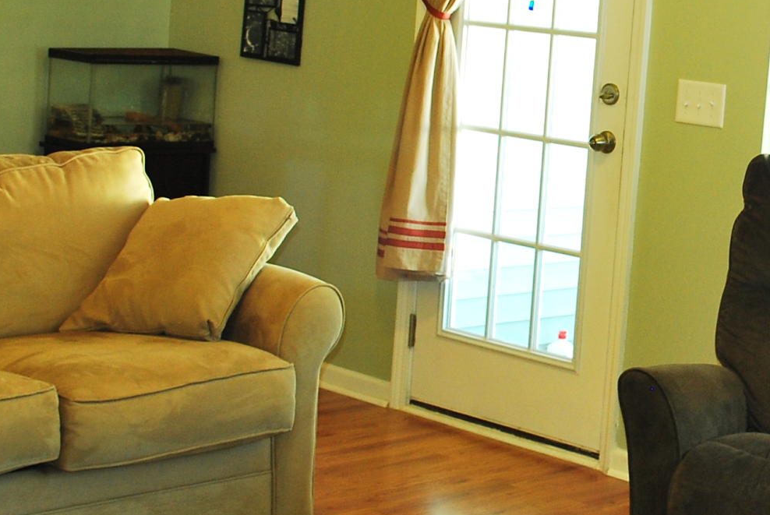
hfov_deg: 24.2
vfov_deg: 16.6
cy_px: 131
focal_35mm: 82
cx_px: 655
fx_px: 1756
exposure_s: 1/25
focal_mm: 18
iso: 400
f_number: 3.5
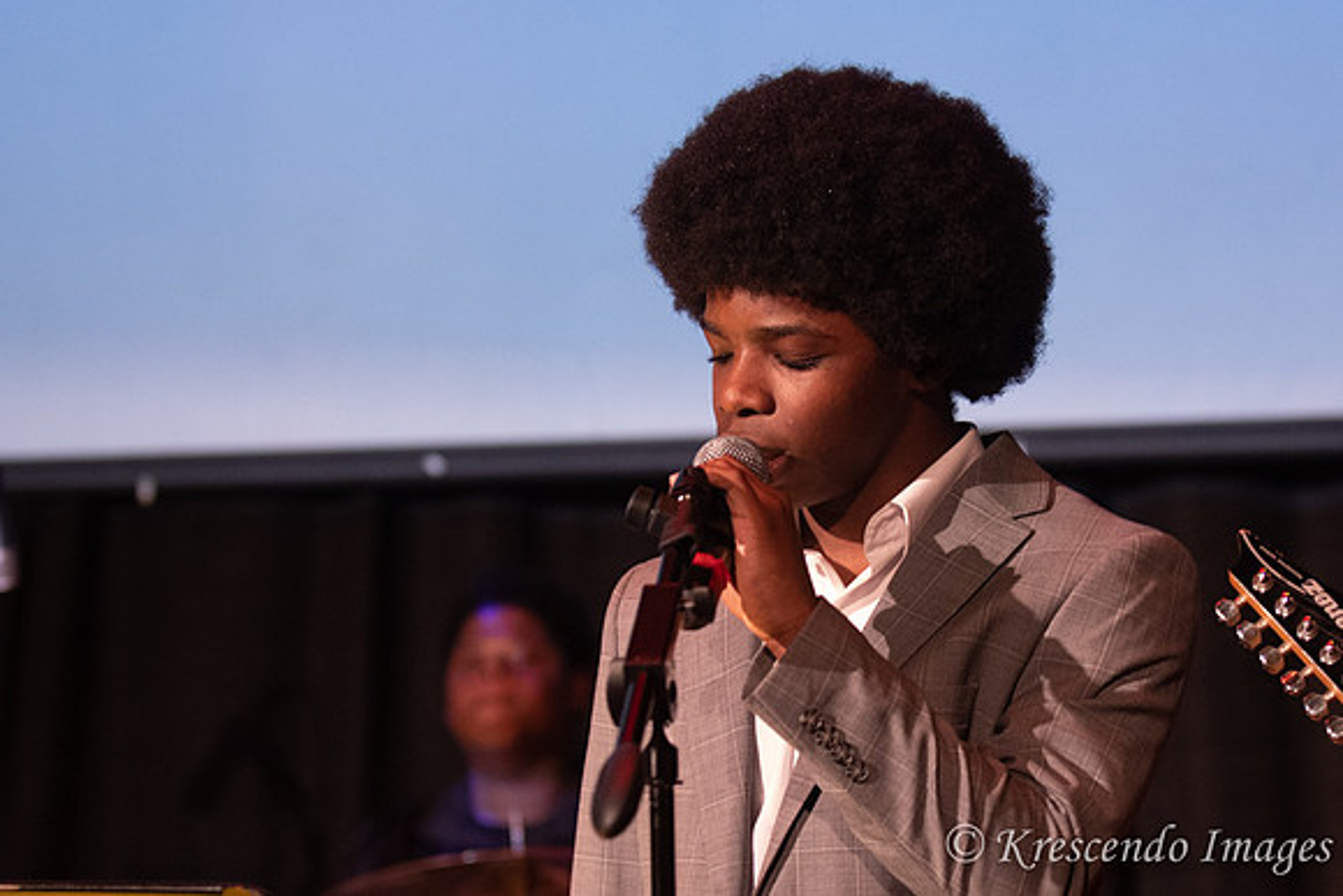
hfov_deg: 14.7
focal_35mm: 139
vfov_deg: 9.9
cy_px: 480
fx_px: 5199
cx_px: 800
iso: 3200
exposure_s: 1/125
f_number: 2.8
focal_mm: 78
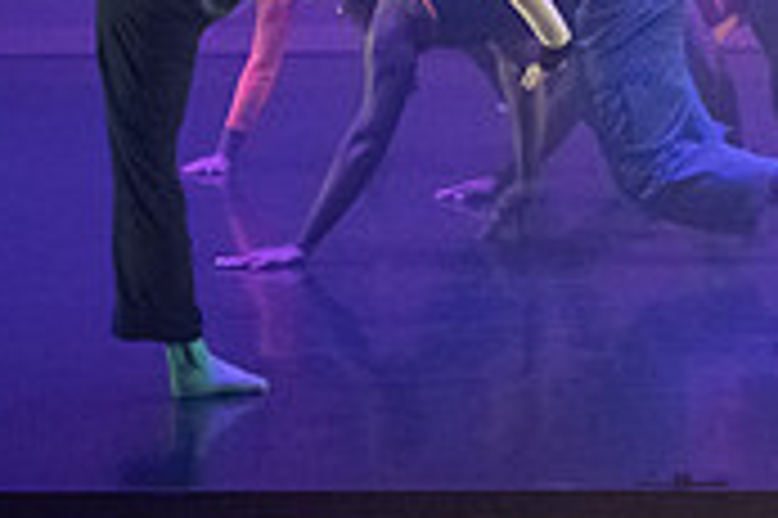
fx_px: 6110
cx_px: 318
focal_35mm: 283
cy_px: -76
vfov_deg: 4.8
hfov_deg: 7.3
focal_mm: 60
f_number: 2.8
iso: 4000
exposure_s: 1/320
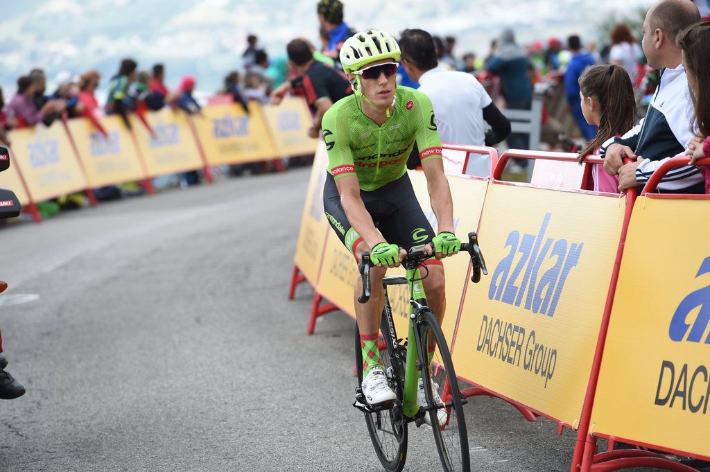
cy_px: 236
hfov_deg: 11.1
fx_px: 3646
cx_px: 355
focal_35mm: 185
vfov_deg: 7.4
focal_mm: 185
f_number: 5
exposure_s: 1/800
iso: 1000
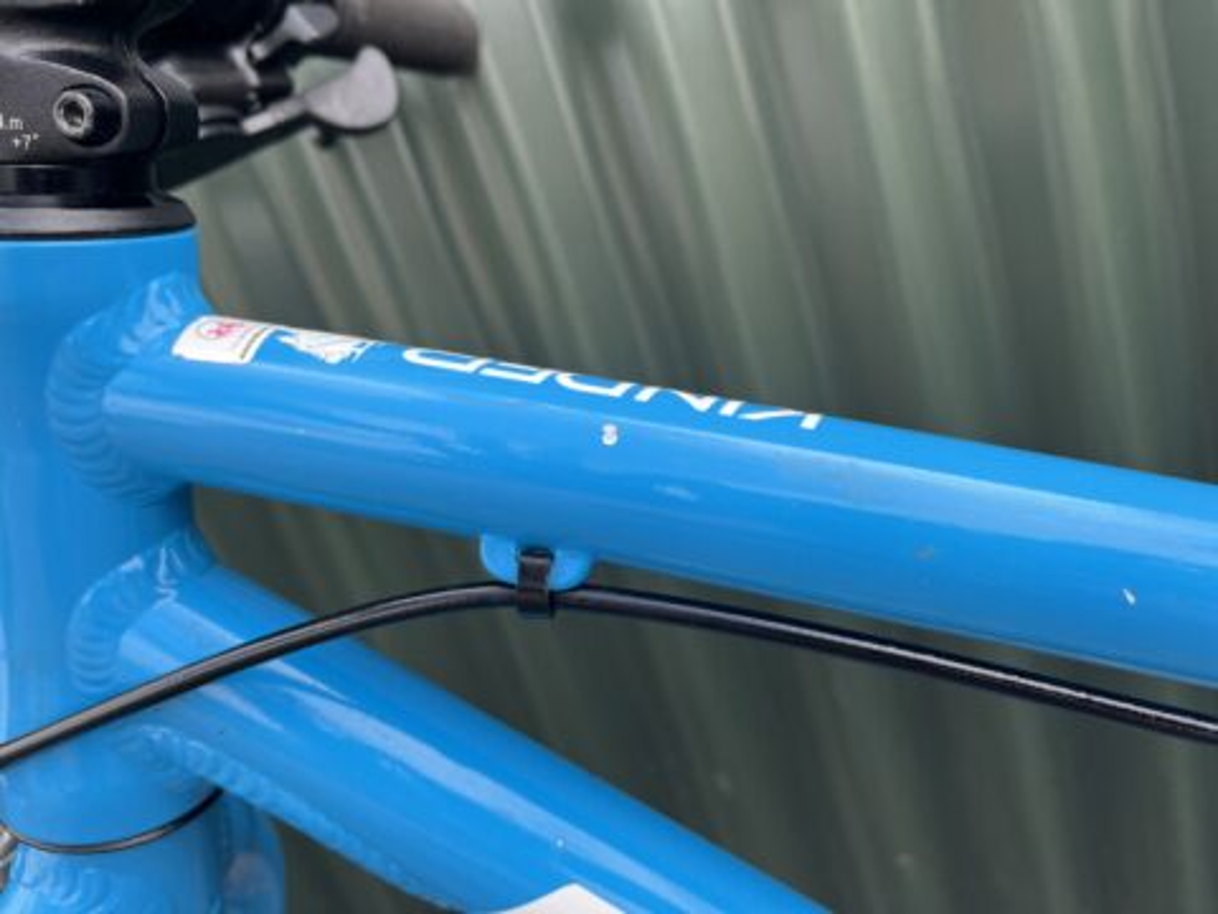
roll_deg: +19.0
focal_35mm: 26
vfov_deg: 53.1
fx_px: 915
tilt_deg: -20.0
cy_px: 457
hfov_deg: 67.3
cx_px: 609
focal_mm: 5.1
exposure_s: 1/586
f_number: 1.6
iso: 50
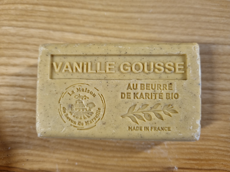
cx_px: 115
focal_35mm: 26
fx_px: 173
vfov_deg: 53.1
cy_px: 86
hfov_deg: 67.3
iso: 200
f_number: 1.8
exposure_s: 1/50
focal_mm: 5.4
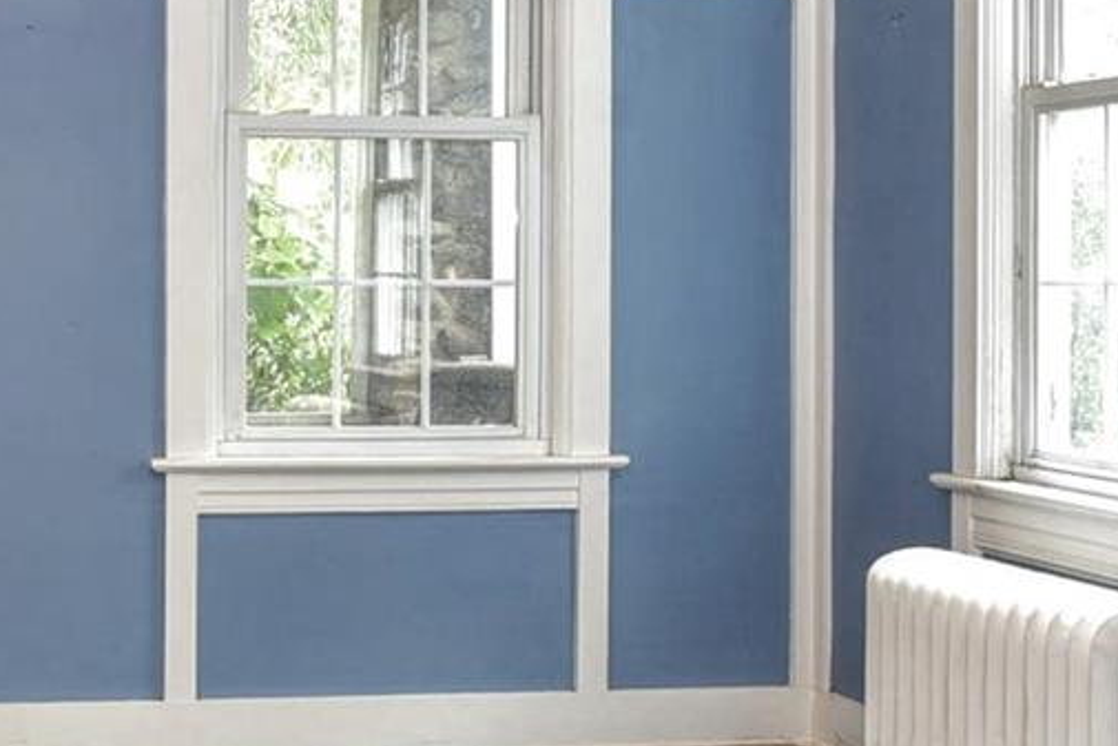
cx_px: 97
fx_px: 2268
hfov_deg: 26.7
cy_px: 257
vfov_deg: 18.6
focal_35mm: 73
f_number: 4.5
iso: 800
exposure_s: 1/80
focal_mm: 18
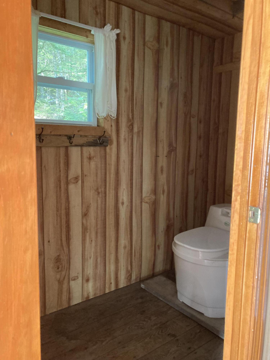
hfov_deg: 49.7
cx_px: 135
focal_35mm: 28
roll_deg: -1.1
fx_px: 291
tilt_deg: -6.5
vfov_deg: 63.4
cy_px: 180
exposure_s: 1/35
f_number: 1.8
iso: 400
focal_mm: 3.99
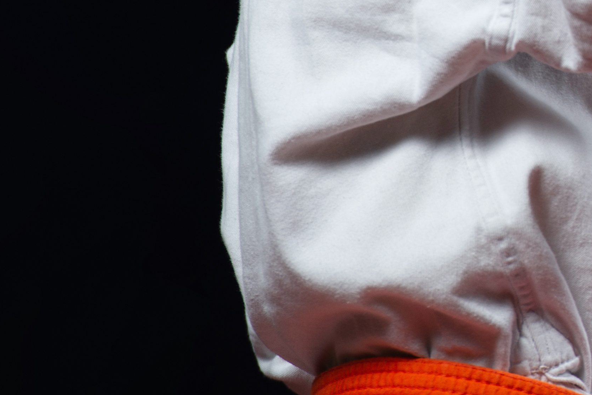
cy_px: -124
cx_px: 1009
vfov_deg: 1.6
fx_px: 14441
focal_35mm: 878
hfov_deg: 2.3
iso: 64
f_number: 5.6
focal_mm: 200
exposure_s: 1/250
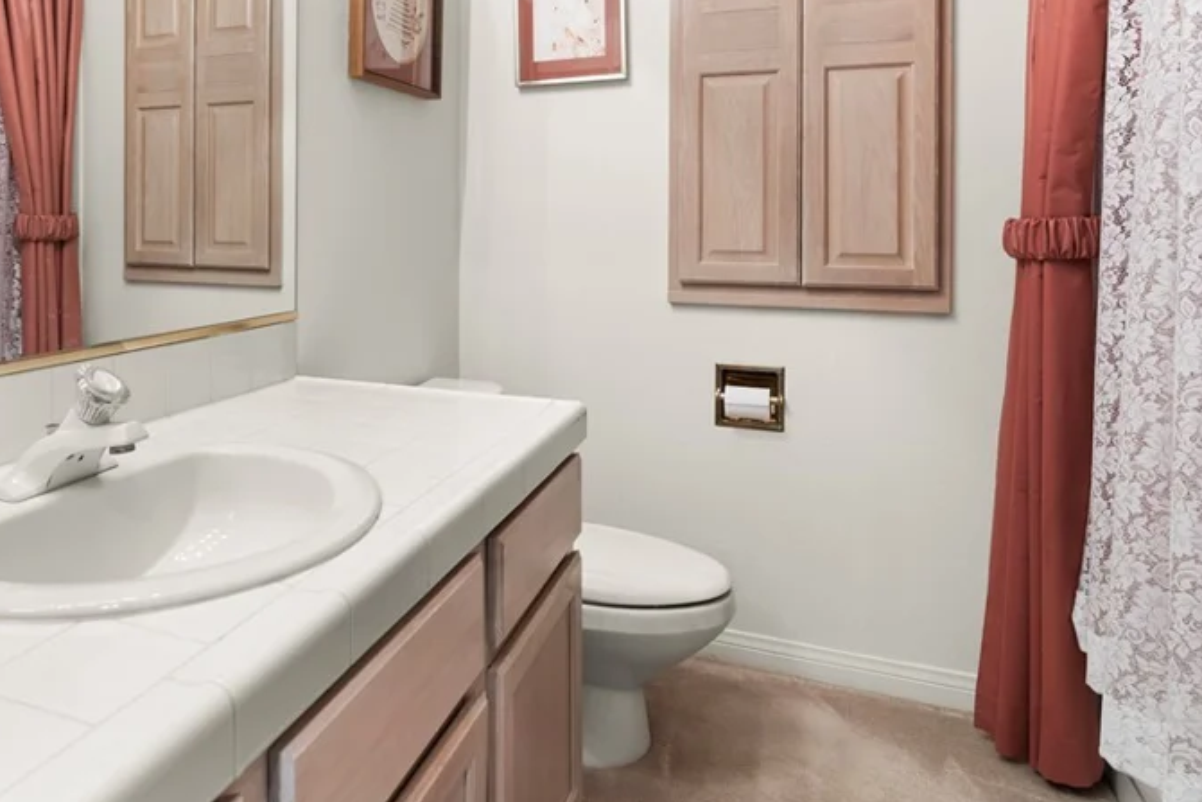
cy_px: 218
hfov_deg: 67.7
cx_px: 414
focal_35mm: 26
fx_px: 868
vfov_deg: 48.0
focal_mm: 17
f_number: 8
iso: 400
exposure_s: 1/10
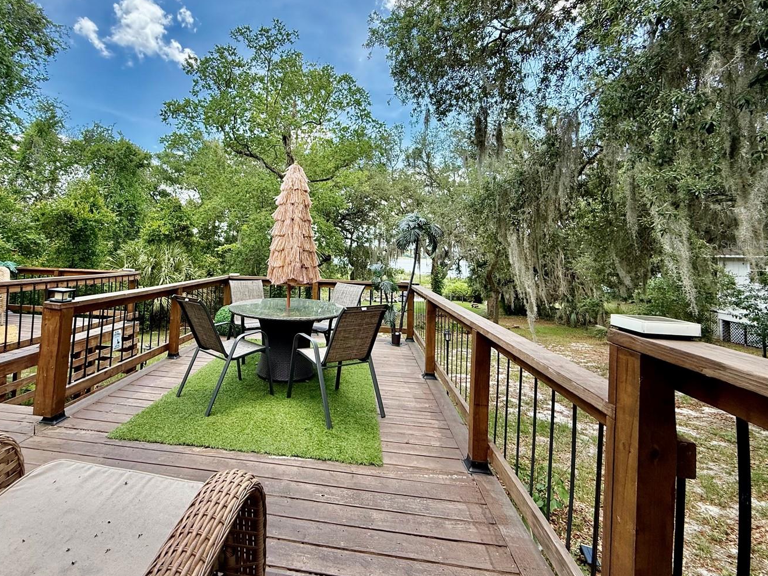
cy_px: 244
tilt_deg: +2.0
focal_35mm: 17
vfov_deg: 74.2
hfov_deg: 89.9
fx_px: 377
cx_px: 309
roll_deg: -1.0
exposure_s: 1/510
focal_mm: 2.22
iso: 64
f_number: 2.2
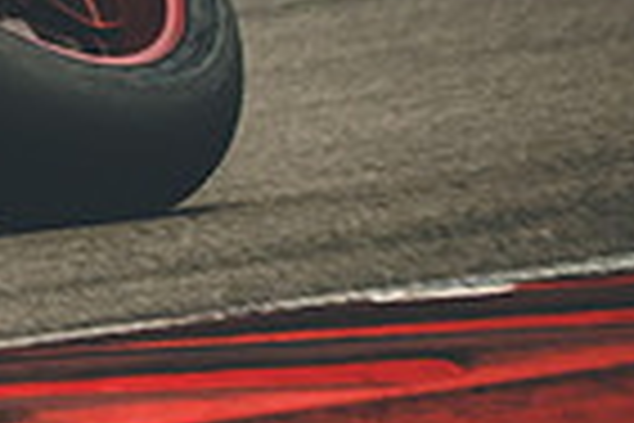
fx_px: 52970
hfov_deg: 0.7
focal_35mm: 3008
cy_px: -205
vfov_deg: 0.5
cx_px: -940
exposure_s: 1/2500
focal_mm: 400
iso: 1000
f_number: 5.6
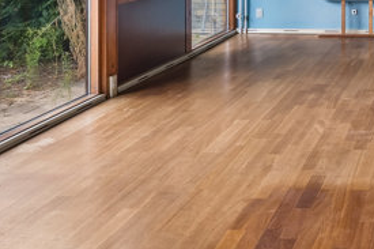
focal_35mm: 61
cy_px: -73
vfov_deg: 20.4
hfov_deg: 29.3
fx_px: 633
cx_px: 423
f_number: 8
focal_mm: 14
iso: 200
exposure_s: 1/2
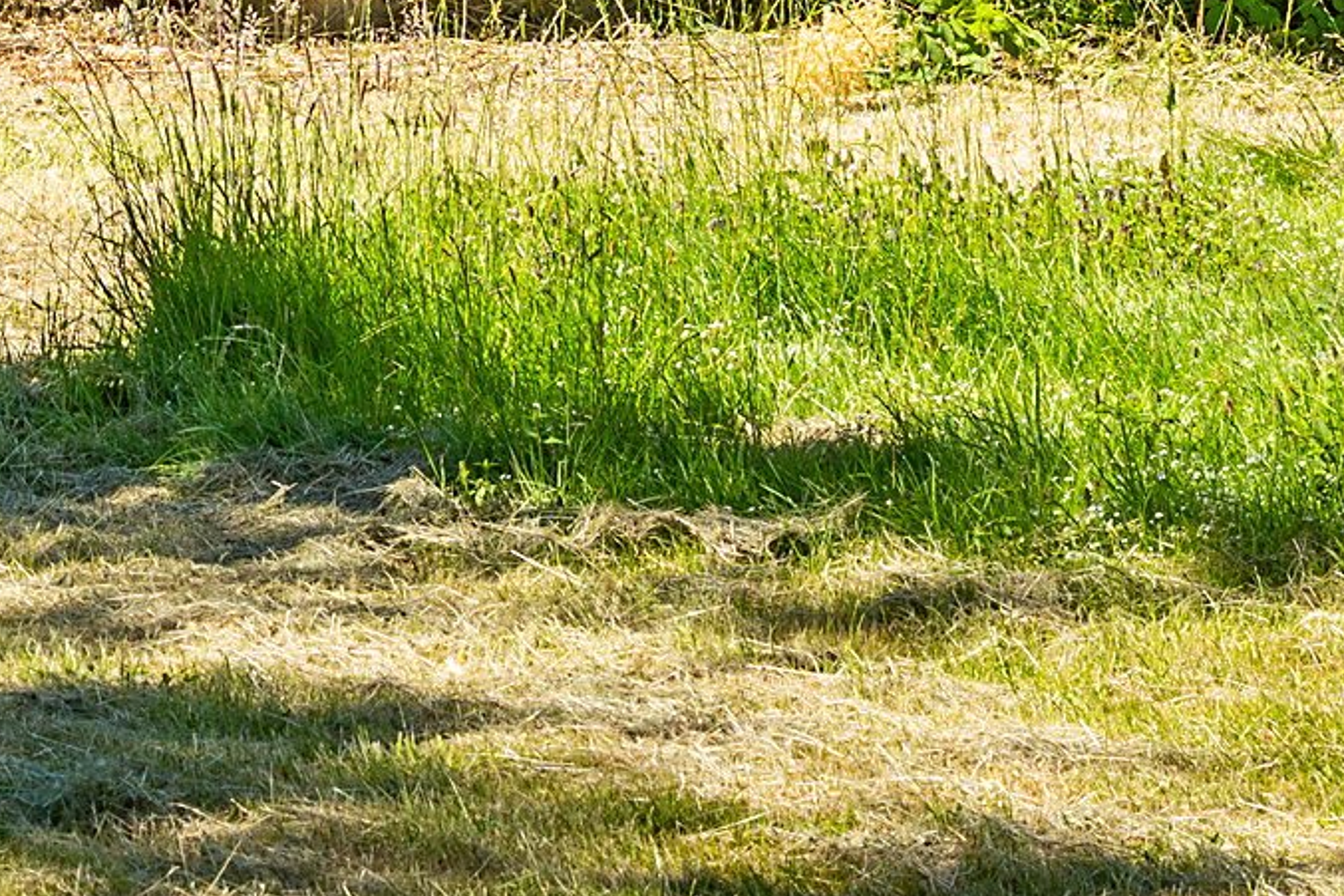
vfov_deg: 7.3
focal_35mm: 182
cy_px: -705
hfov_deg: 11.2
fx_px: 6796
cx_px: 183
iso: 200
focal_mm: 41
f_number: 8
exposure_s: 1/100
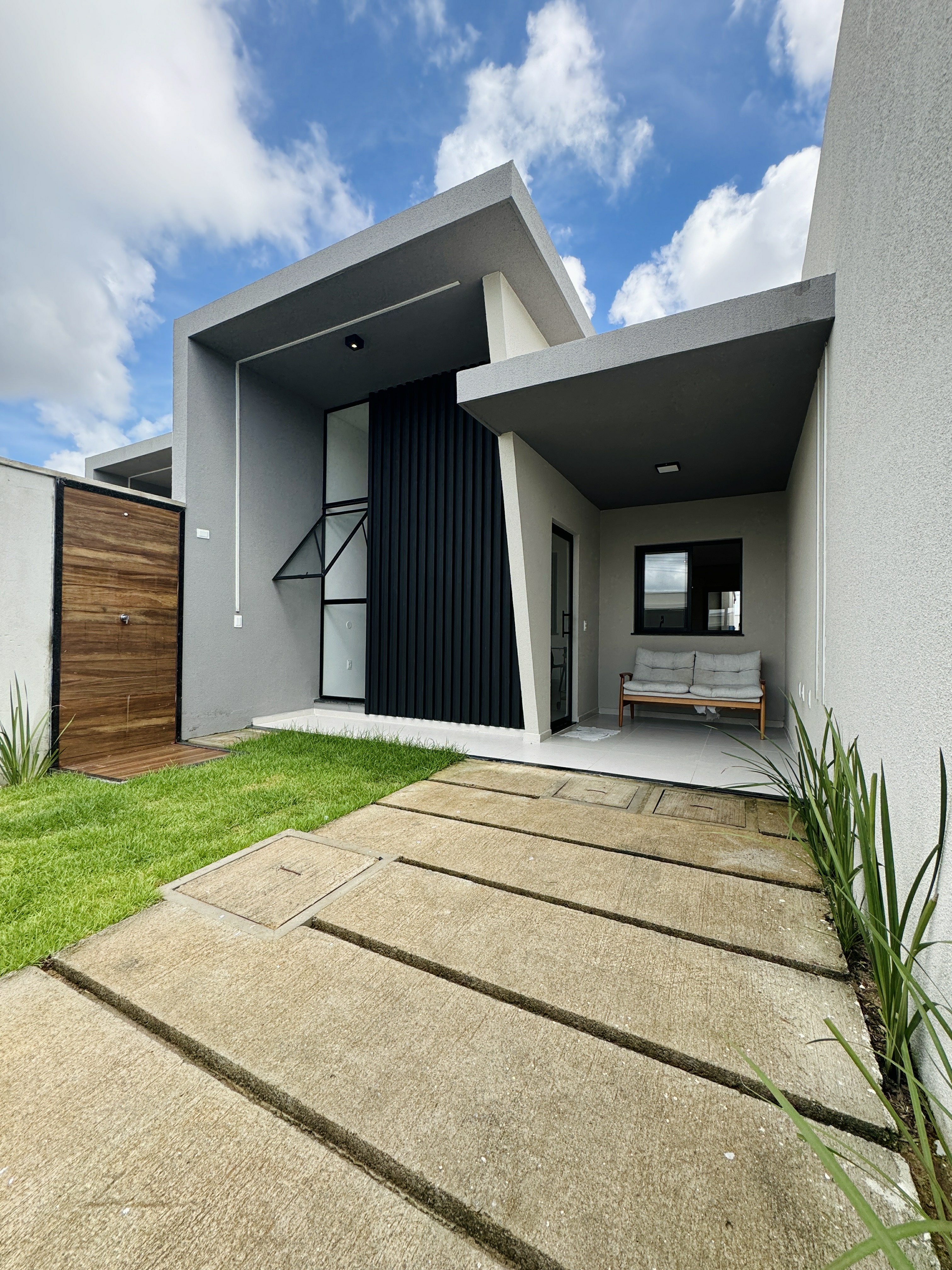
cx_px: 476
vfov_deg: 102.1
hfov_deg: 85.7
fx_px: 513
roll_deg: -0.4
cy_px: 635
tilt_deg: +0.0
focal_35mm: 14
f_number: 2.2
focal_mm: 2.22
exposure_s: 1/379
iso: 40
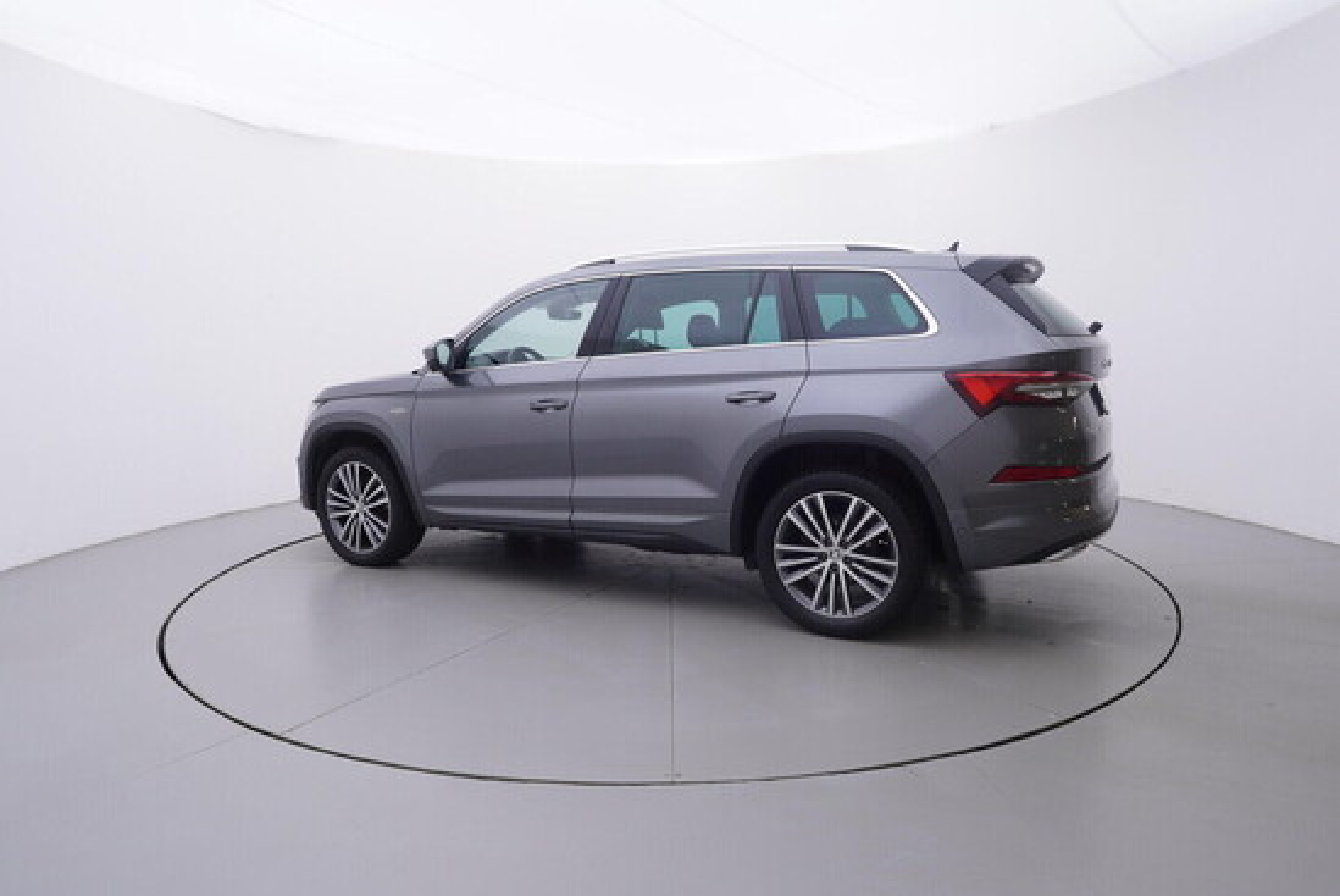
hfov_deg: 77.3
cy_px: 448
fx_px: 838
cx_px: 670
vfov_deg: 56.2
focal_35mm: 22
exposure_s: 1/80
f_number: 5
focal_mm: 15
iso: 200
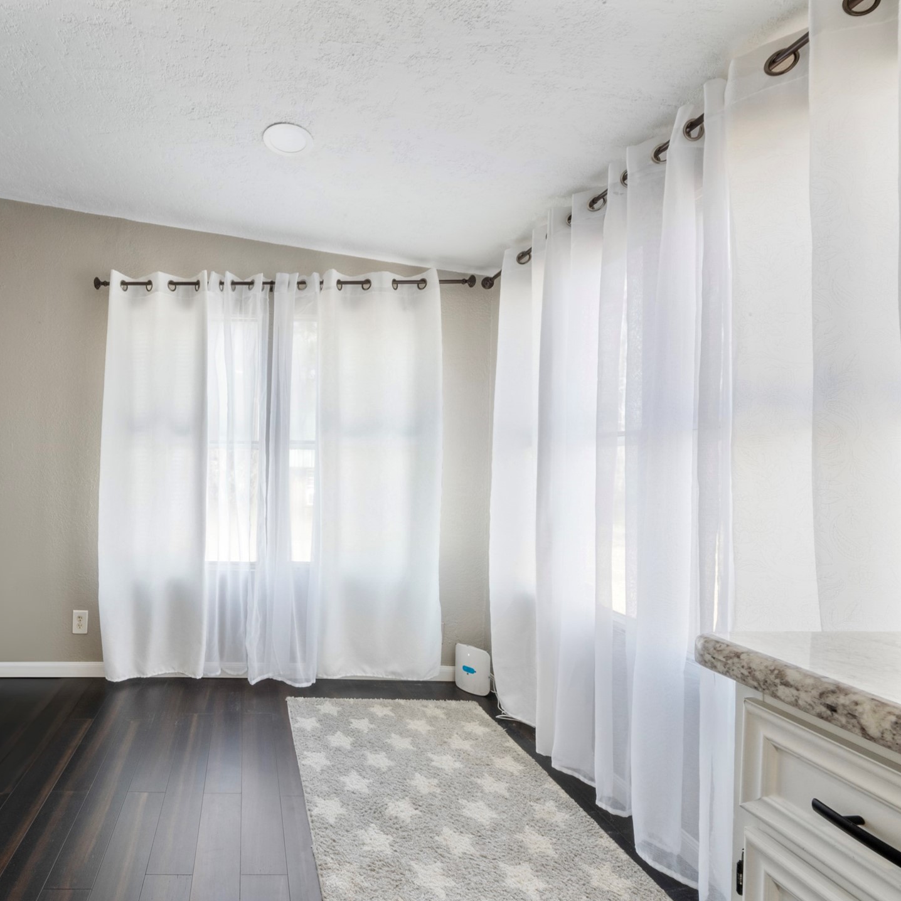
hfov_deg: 76.3
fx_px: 530
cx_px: 254
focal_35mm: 18
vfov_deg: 80.7
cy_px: 453
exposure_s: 2
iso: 250
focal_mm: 14
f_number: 9
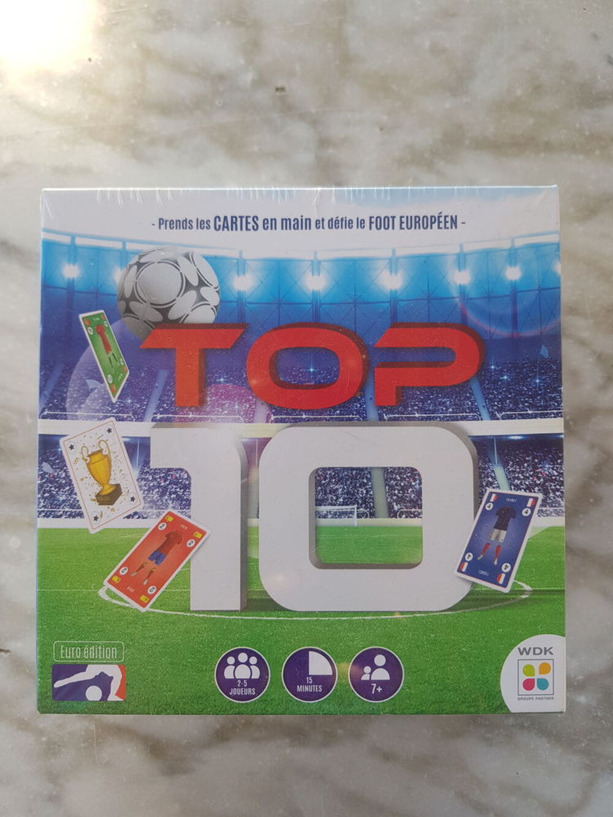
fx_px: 614
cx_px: 306
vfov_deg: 67.3
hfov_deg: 53.1
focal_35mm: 26
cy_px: 408
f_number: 1.7
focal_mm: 4.2
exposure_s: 1/224
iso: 40
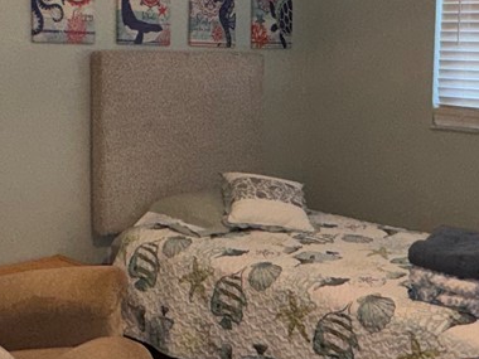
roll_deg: -1.5
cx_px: 262
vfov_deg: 24.8
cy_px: 141
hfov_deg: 32.7
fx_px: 816
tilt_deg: -7.6
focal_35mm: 59
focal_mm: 2.22
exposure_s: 1/69
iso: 80
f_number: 2.2
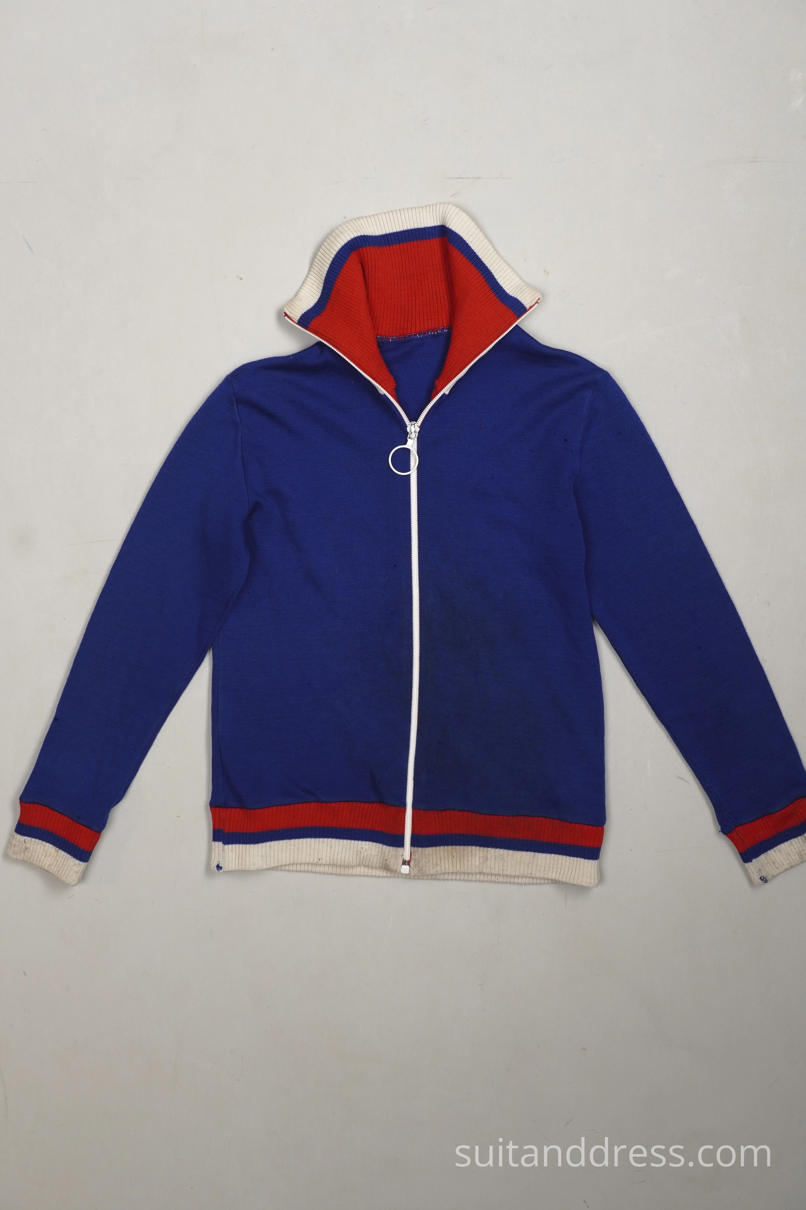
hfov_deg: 28.1
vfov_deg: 41.1
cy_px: 605
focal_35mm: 48
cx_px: 403
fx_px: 1612
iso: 400
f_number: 8
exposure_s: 1/40
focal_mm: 32
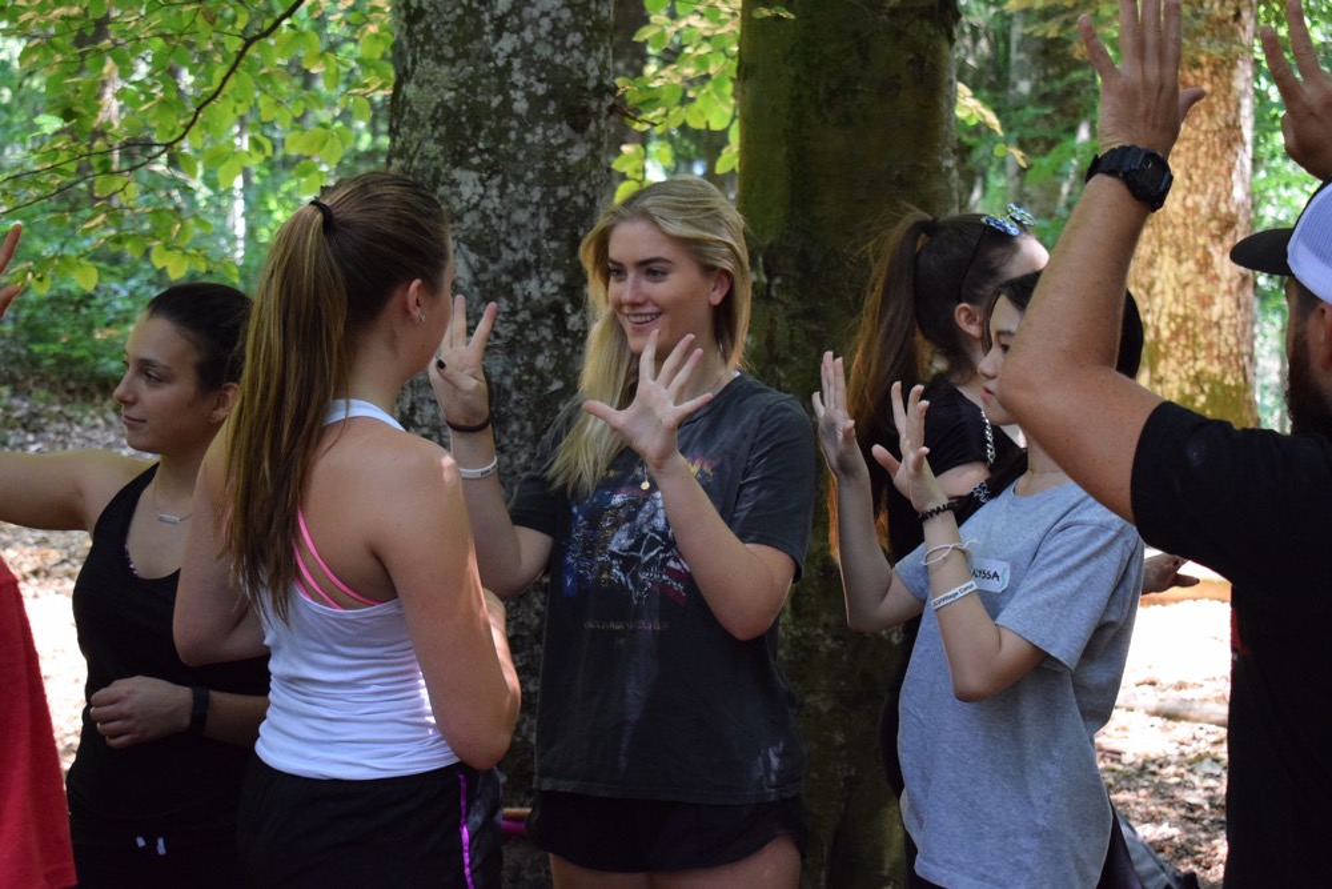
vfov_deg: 18.9
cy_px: 444
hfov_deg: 28.1
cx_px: 666
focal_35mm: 72
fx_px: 2664
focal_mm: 48
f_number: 5.3
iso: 3200
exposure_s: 1/250
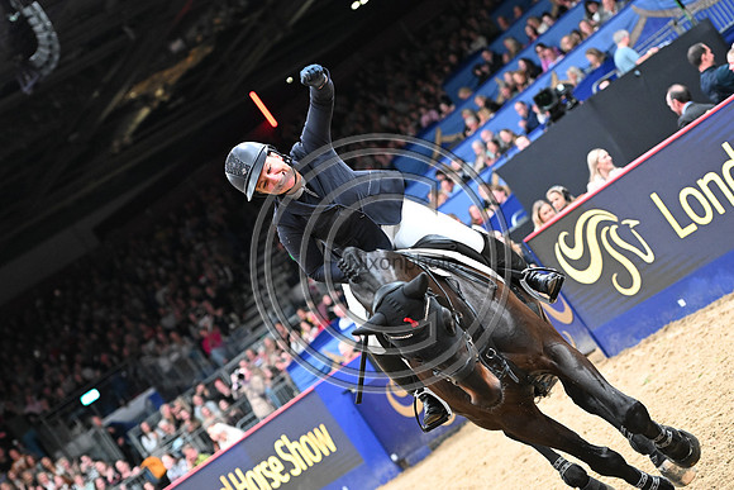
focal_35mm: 98
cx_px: 367
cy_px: 245
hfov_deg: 20.8
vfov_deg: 14.0
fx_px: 1998
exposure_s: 1/800
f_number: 3.5
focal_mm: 98
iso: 6400
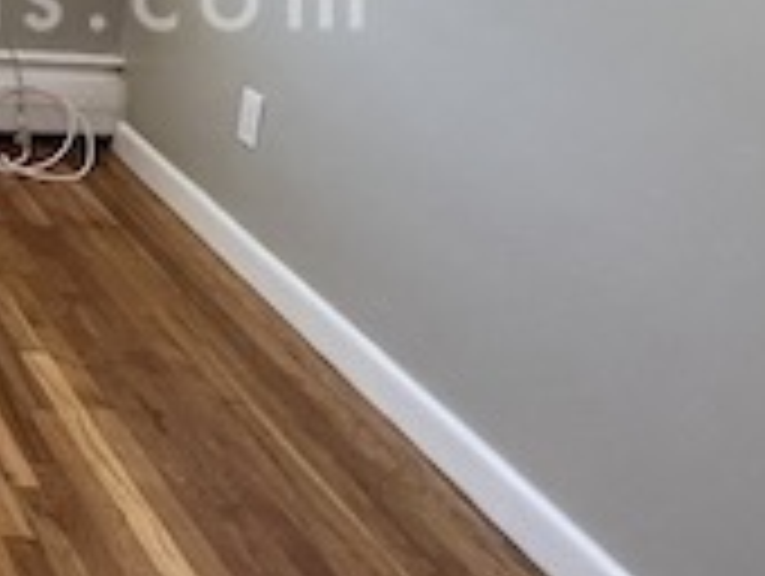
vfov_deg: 22.5
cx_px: -508
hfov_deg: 22.7
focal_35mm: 61
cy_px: -81
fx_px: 1350
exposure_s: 1/120
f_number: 1.8
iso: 80
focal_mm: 1.57
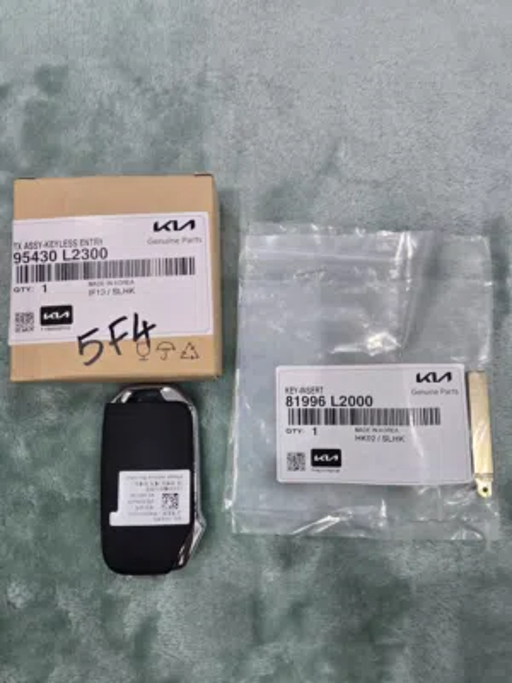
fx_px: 454
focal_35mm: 23
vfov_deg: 73.9
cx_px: 256
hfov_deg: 58.9
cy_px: 342
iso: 320
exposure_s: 1/100
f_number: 1.8
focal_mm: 5.4
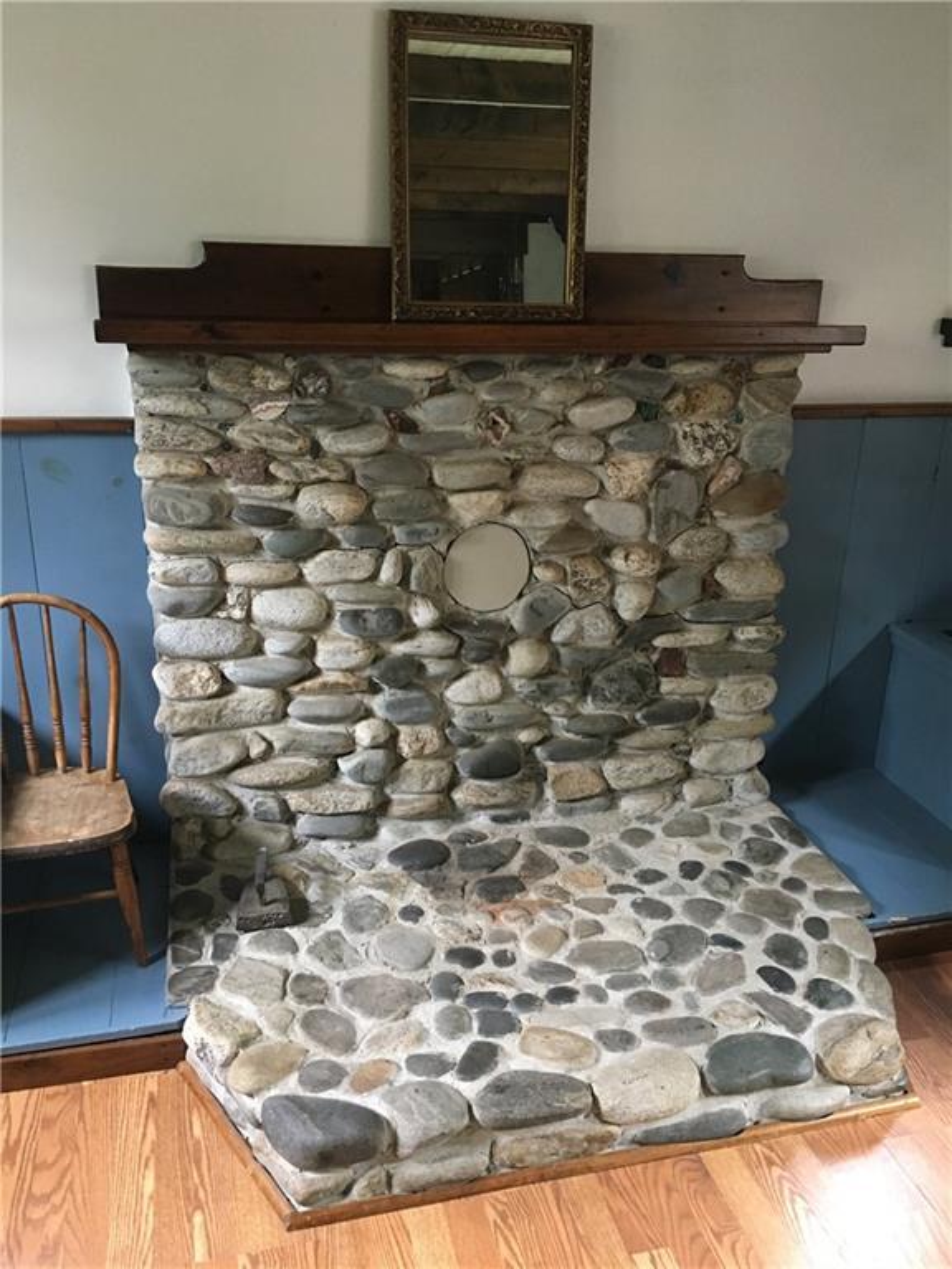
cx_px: 476
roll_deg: -0.4
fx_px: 1063
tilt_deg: -19.6
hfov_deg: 48.2
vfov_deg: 61.7
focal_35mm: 29
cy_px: 634
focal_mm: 4.15
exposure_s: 1/30
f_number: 2.2
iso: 160
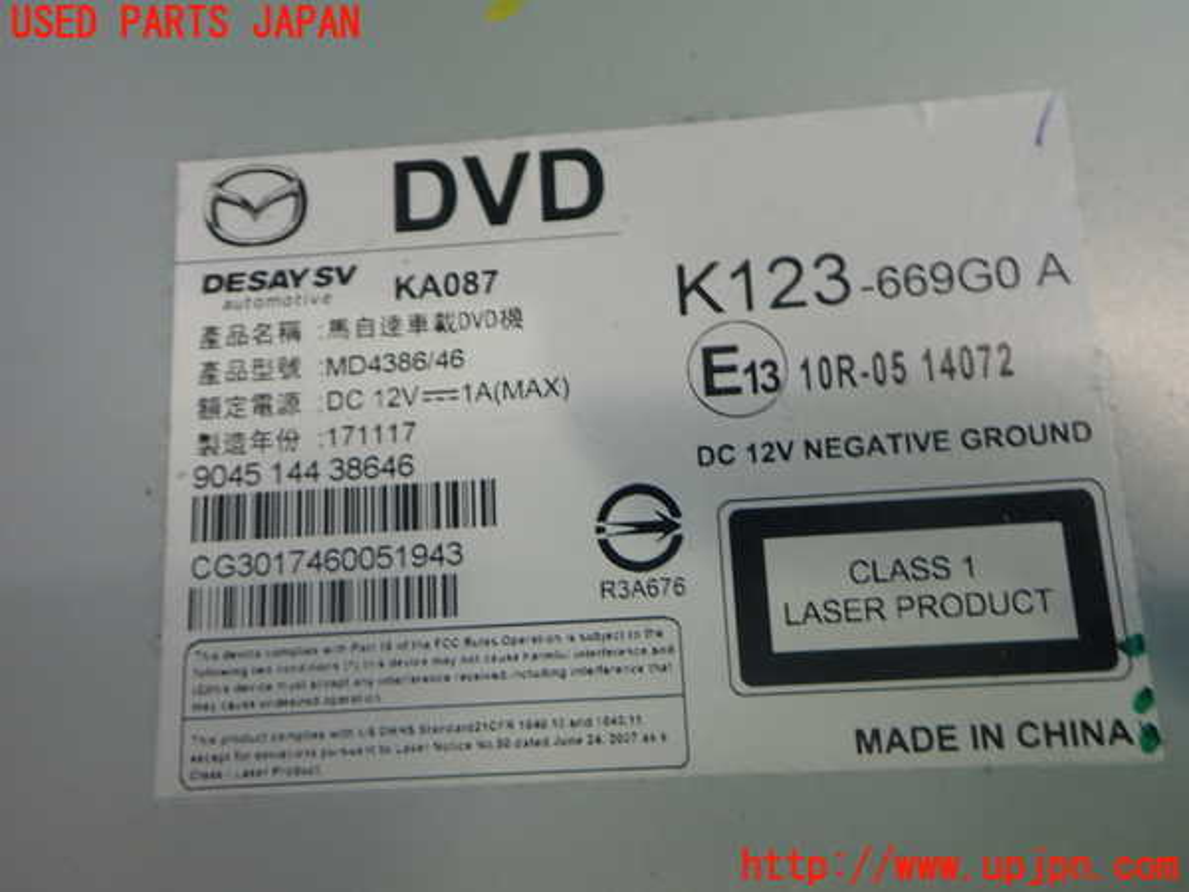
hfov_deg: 60.0
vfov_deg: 46.8
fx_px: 1030
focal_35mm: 30
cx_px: 594
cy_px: 446
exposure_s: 1/80
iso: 200
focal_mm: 5.4
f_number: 2.3
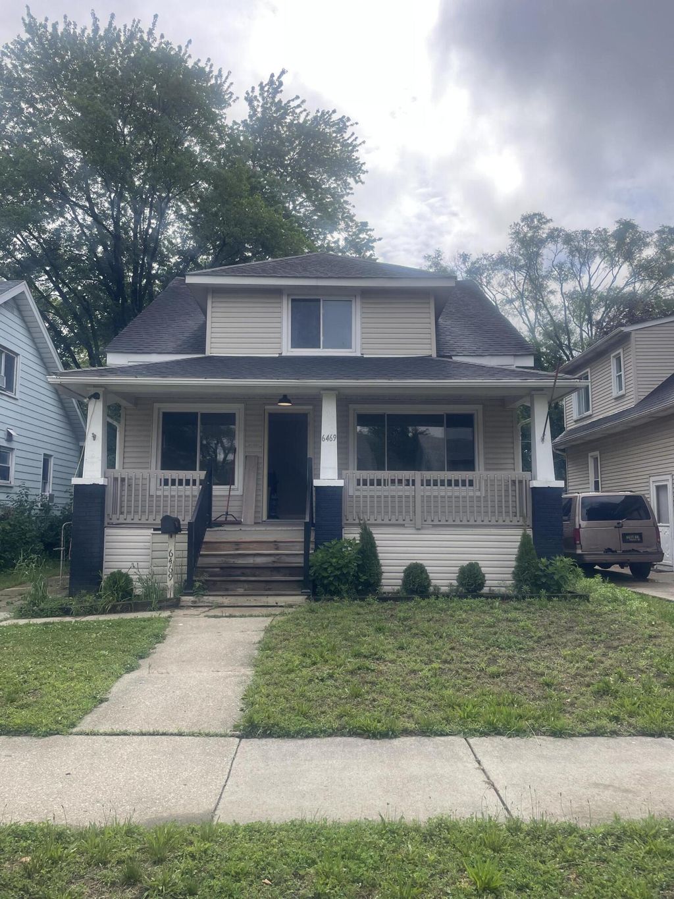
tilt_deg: +6.4
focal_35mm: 26
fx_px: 675
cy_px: 450
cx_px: 337
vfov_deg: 67.3
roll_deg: -1.0
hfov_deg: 53.1
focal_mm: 4.2
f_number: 1.6
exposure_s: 1/2747
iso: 32
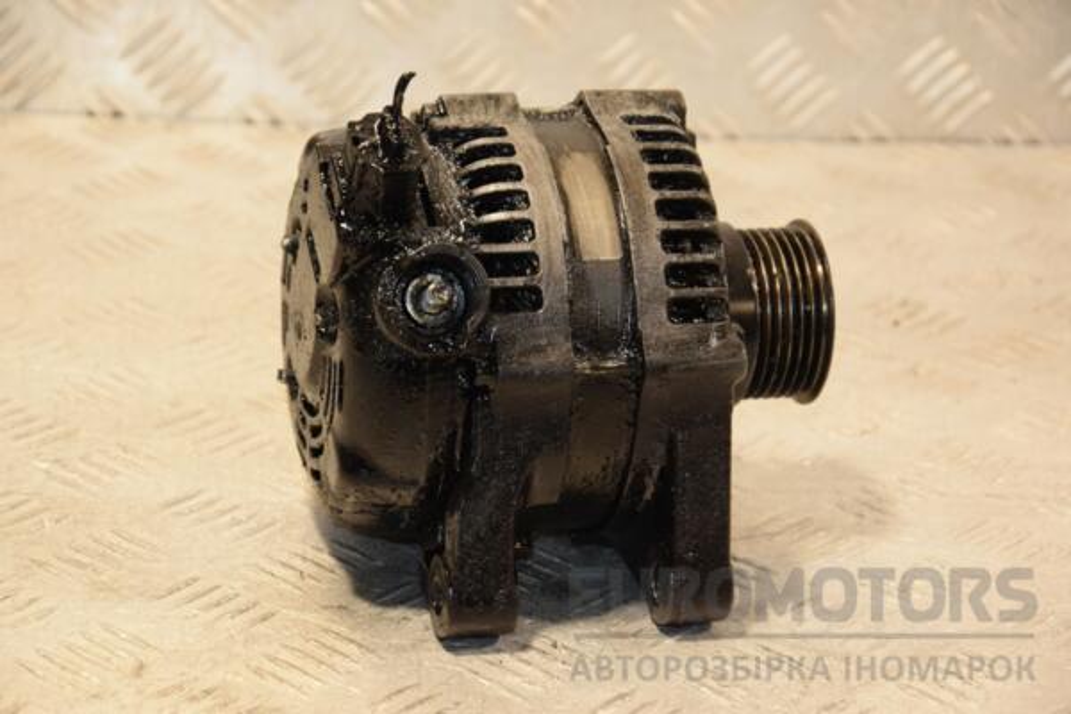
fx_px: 3793
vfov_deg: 10.8
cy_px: 357
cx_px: 536
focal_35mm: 128
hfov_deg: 16.1
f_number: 5.6
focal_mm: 85
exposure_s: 1/100
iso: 800
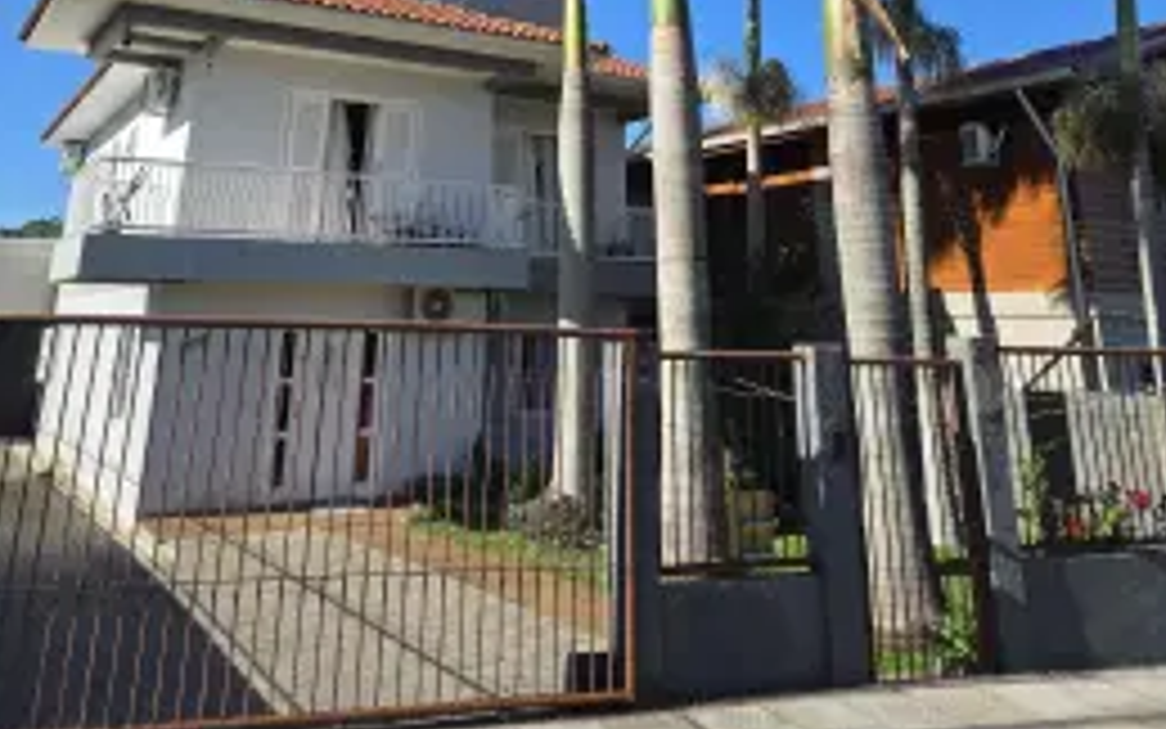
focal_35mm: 33
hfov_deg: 58.1
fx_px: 1049
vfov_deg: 34.2
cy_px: -36
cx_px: 578
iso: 80
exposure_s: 1/3264
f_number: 1.8
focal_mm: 5.4
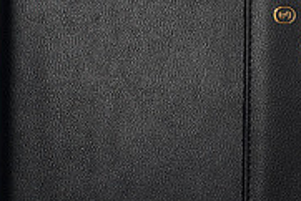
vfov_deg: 8.1
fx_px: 1422
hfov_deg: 12.1
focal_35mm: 170
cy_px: 28
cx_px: 219
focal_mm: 50
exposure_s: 1/200
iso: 200
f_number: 11
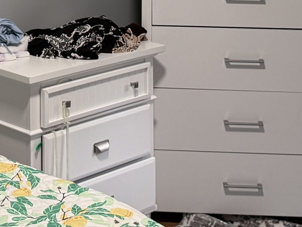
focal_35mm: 105
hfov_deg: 18.2
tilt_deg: -2.9
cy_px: -134
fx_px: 916
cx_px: -5
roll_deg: +0.7
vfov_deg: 13.2
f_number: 1.78
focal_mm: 6.76
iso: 125
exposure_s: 1/60
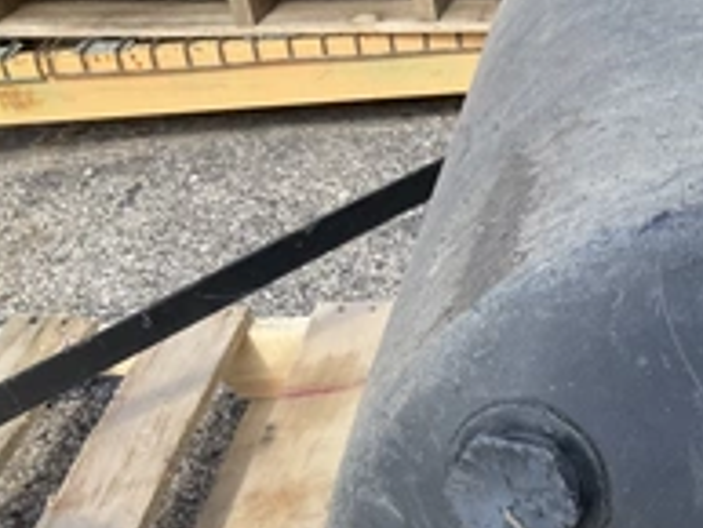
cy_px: 513
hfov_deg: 30.0
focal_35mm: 60
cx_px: 703
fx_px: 1219
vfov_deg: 23.5
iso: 25
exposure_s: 1/428
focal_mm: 3
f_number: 1.8
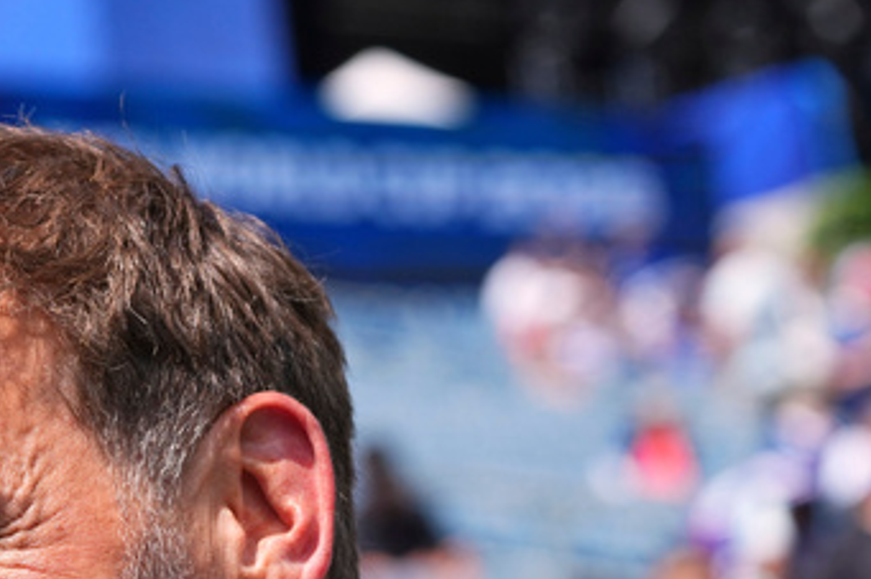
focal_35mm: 210
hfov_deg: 9.7
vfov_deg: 6.5
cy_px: 857
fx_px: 5078
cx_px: -92
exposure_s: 1/2000
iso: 250
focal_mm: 70
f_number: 4.5
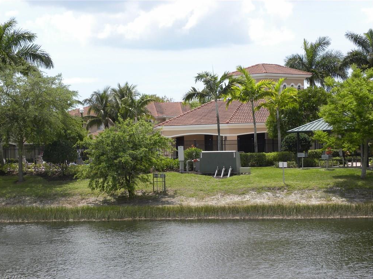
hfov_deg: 16.7
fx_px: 1271
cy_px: 140
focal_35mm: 118
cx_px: 186
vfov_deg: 12.6
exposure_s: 1/421
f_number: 5
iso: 91
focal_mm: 20.8
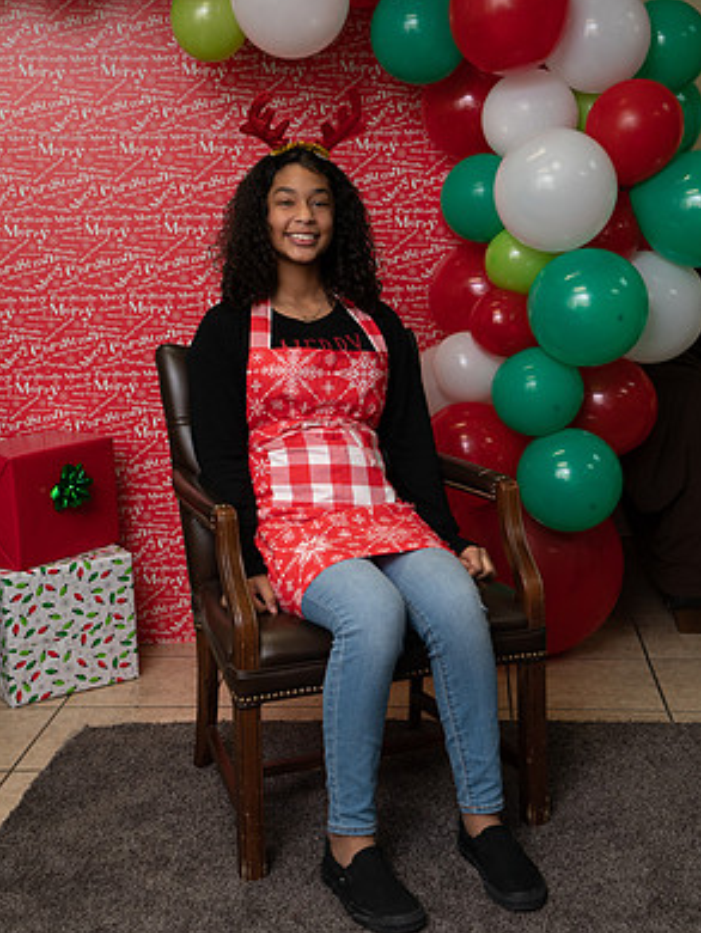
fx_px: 1376
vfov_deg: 37.5
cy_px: 443
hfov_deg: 28.6
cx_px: 349
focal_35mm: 51
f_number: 5
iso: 400
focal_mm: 46
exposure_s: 1/80
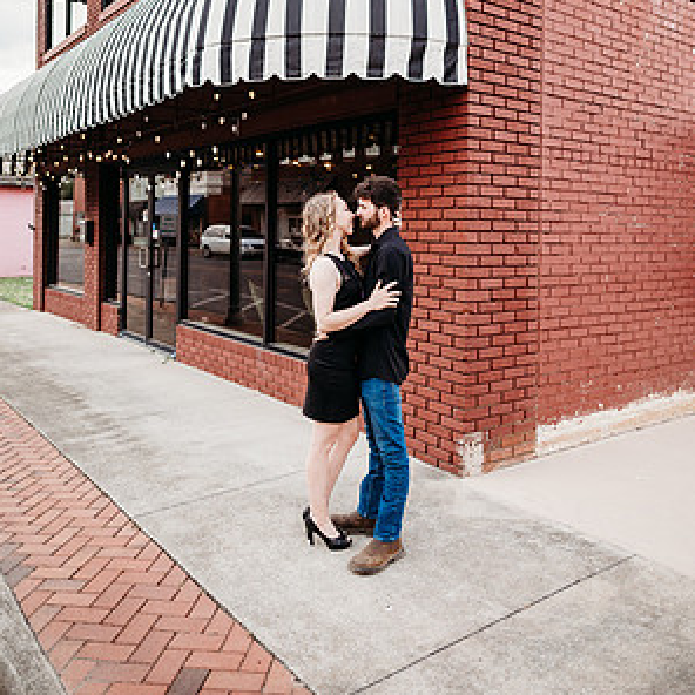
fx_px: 704
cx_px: 350
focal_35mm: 31
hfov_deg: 52.5
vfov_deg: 51.4
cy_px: 221
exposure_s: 1/640
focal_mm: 24
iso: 250
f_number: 2.8
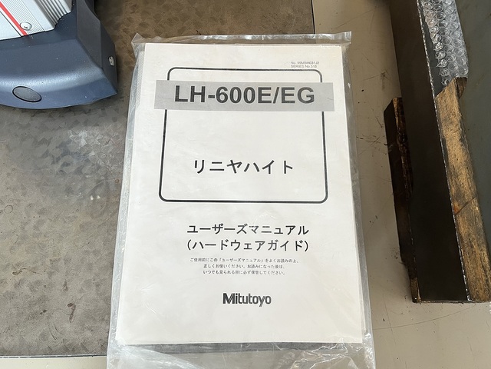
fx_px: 369
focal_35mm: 26
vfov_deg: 53.1
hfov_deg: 67.3
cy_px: 184
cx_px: 246
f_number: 1.5
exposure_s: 1/89
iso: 125
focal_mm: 5.7
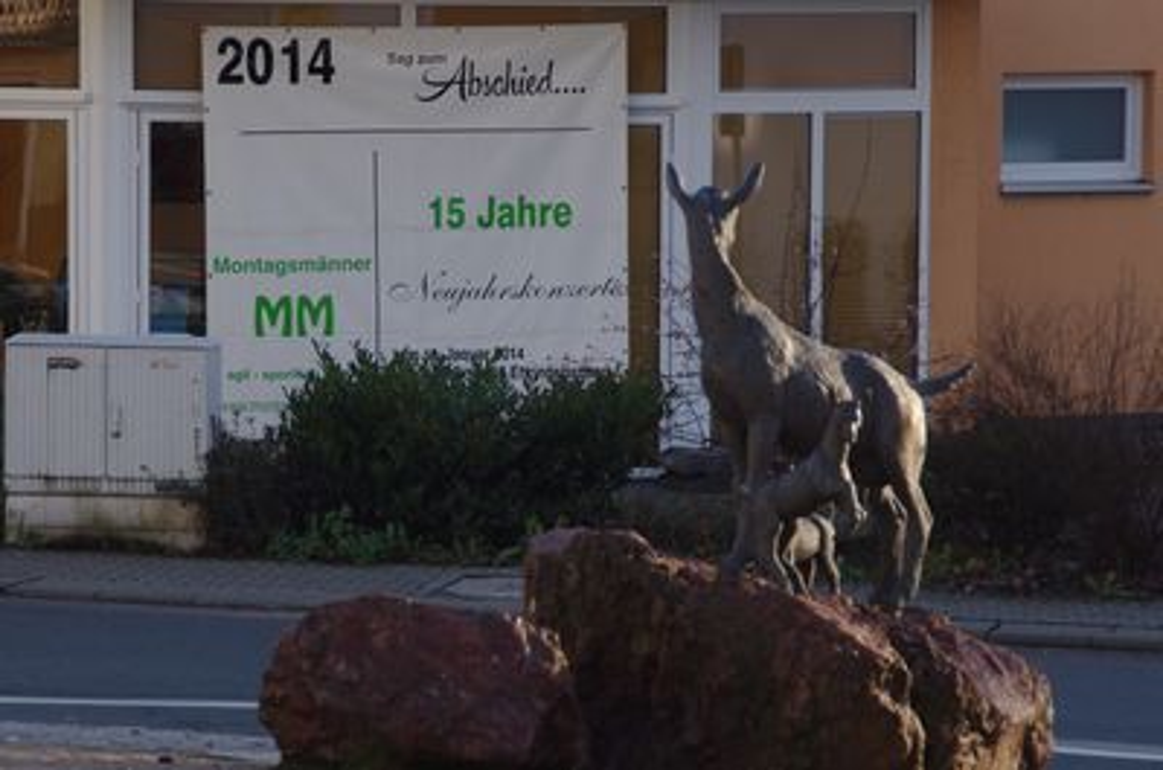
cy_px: 385
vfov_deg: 8.3
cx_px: 582
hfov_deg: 12.5
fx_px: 5320
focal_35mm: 165
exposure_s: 1/160
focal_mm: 110
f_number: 5.6
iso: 200
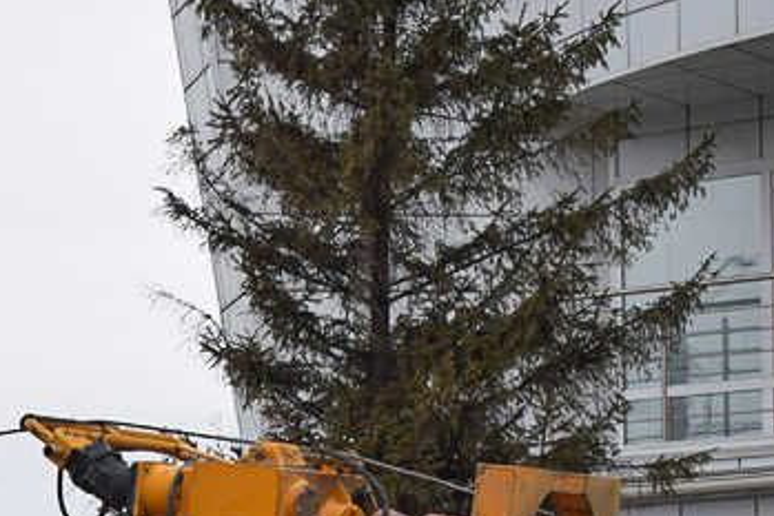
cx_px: -384
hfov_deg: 11.9
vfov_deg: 8.2
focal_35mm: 165
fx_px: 3549
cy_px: 777
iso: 200
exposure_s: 1/125
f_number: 5.6
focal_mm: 32
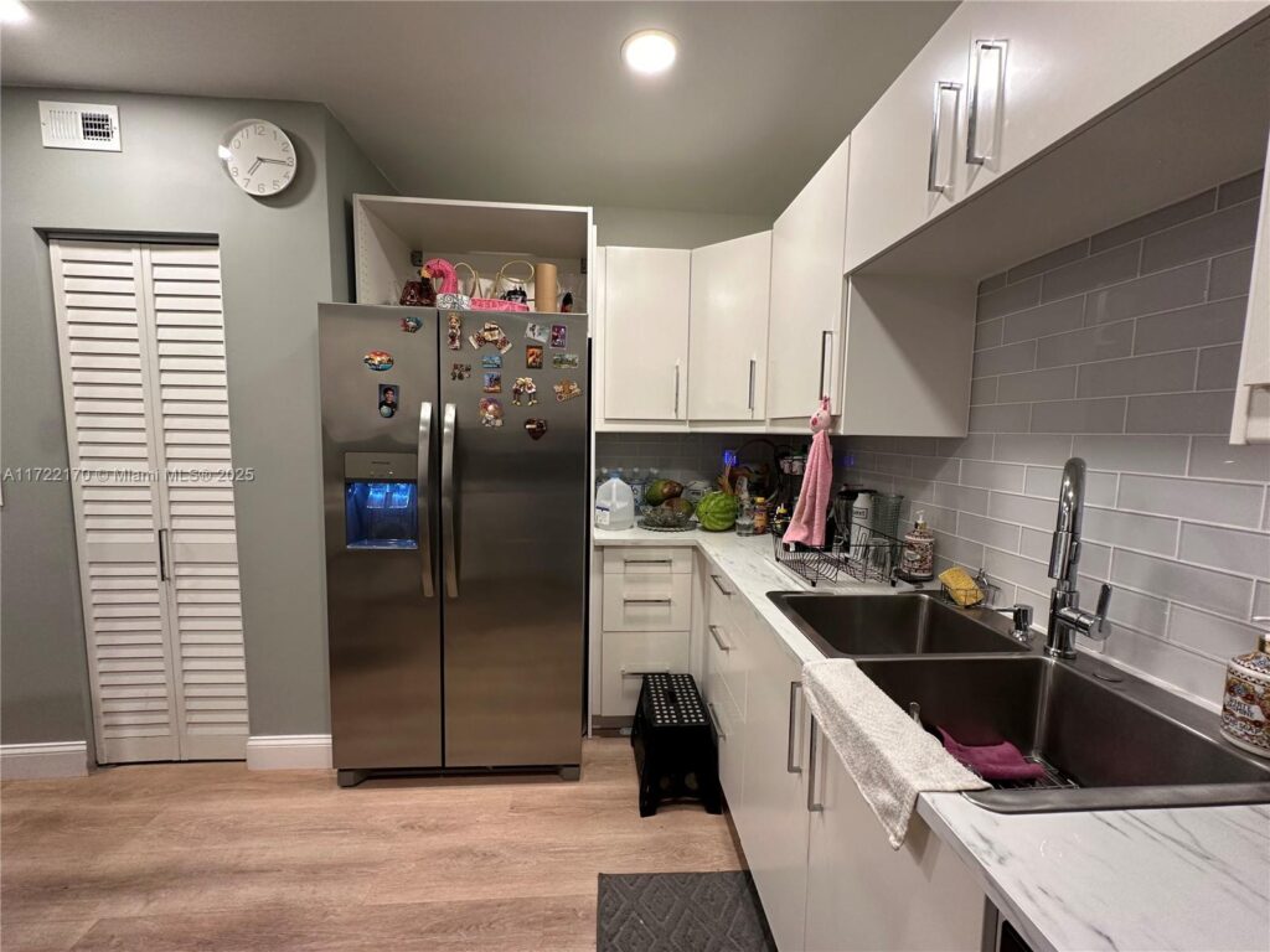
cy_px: 476
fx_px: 514
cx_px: 635
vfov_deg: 85.7
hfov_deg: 102.1
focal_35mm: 14
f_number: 2.2
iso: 160
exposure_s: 1/60
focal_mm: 2.22
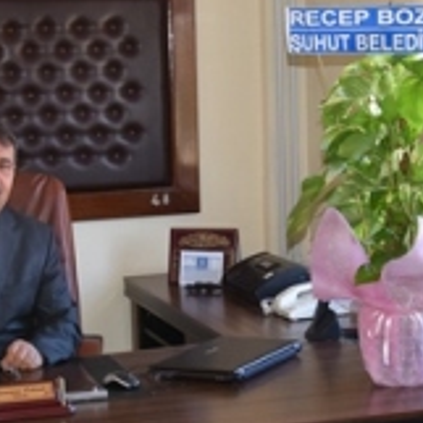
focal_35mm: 107
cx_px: 234
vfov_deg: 16.3
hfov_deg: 16.3
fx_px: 1475
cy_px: 239
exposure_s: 1/125
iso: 800
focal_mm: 21
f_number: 5.6
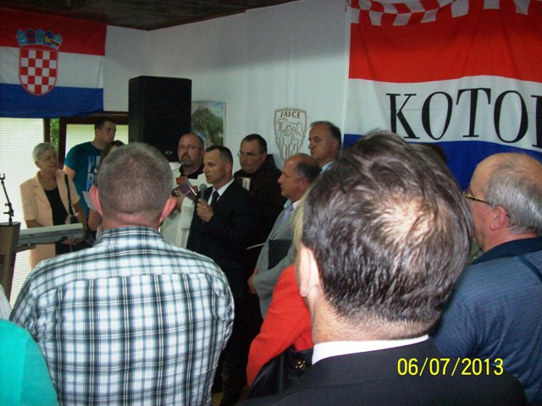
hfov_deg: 51.4
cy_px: 203
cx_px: 271
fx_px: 564
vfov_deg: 39.7
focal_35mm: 36
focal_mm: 6
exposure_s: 1/64
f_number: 2.7
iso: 200
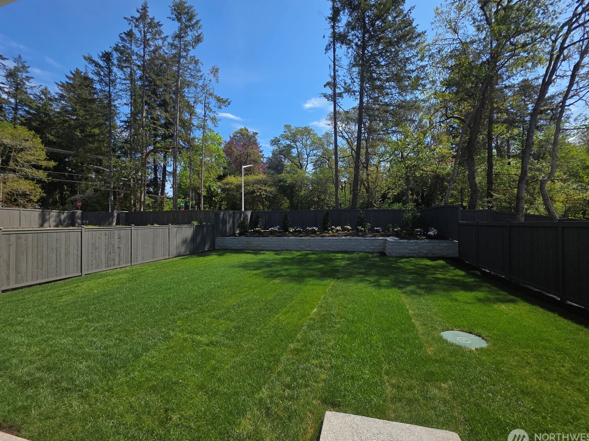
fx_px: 238
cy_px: 218
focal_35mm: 14
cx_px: 293
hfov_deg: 102.1
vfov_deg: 85.7
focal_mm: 2.2
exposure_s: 1/1414
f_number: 1.9
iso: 40
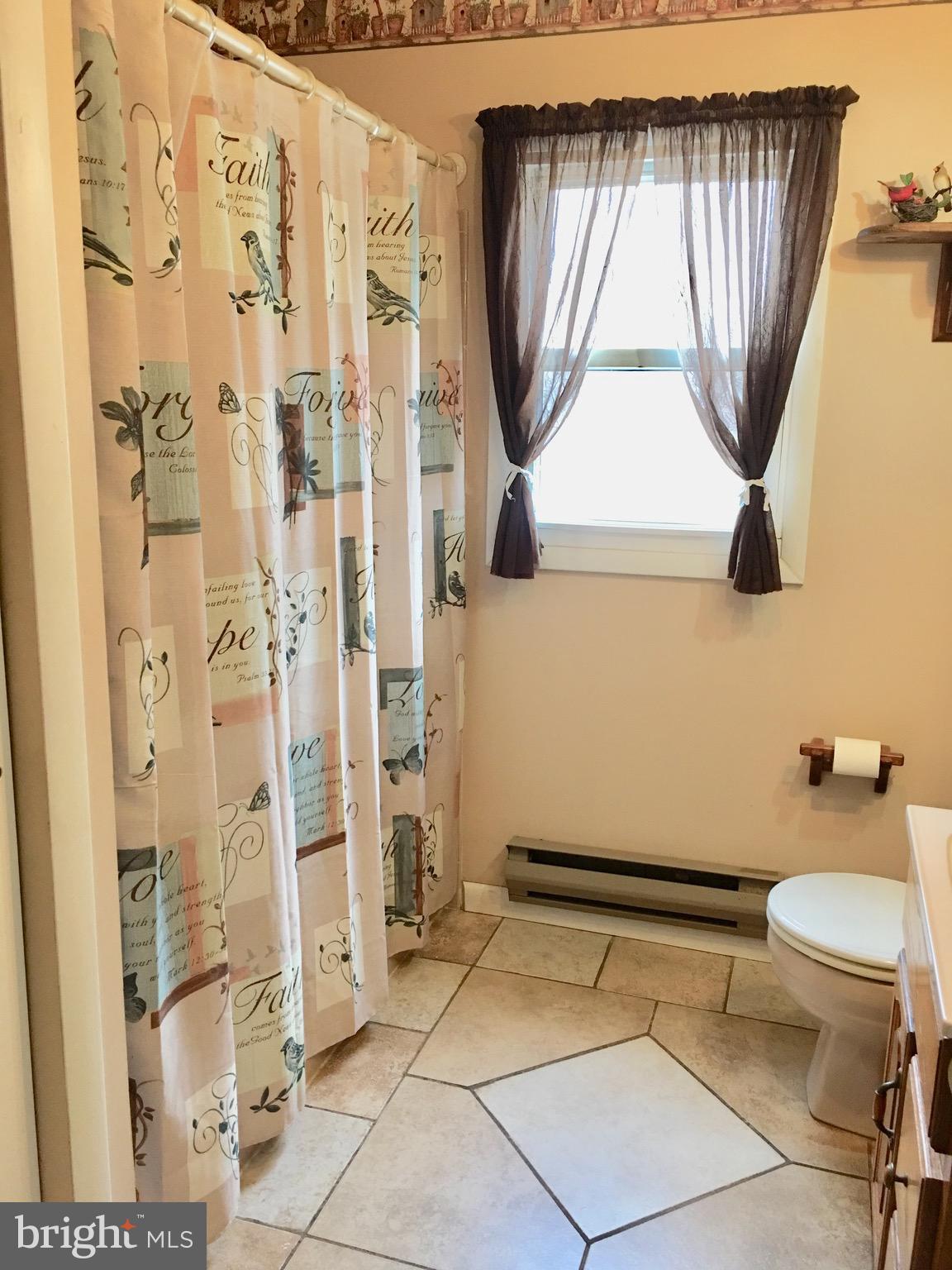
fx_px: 1063
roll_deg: -1.3
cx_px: 476
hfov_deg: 48.2
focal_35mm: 29
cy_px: 635
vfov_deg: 61.7
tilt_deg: -11.8
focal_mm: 4.15
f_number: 2.2
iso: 64
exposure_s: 1/15
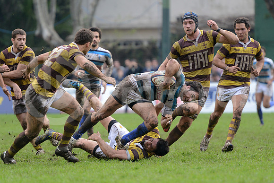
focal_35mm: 270
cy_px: 92
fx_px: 2055
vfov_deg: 5.1
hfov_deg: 7.6
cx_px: 137
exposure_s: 1/640
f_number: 4
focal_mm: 270
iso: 1000
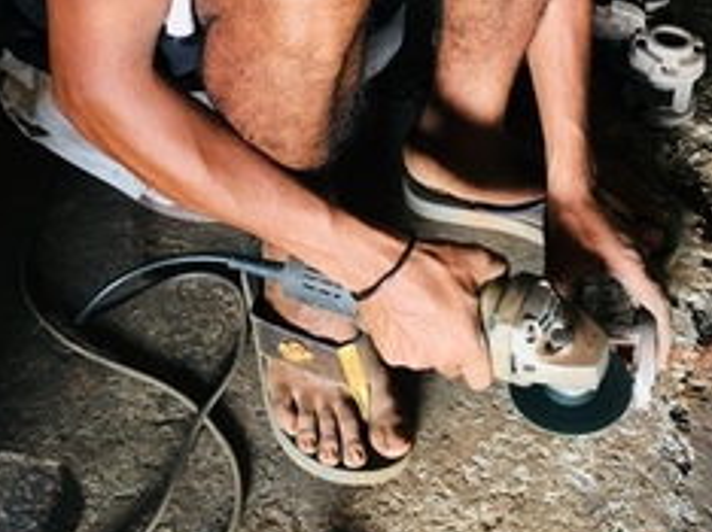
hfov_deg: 31.0
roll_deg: +1.8
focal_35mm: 62
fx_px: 1274
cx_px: 461
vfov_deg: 22.7
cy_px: 0
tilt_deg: -38.5
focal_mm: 4.15
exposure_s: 1/33
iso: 100
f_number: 2.2
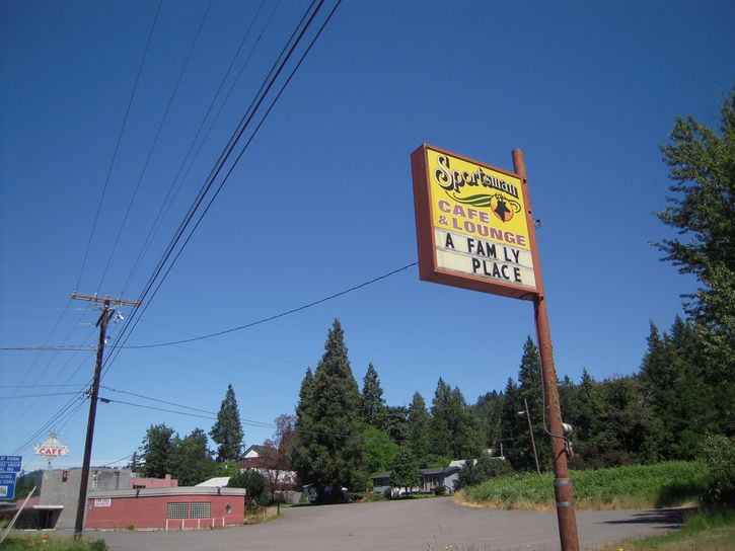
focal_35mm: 28
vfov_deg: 49.8
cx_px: 368
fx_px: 595
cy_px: 276
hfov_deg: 63.4
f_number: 5.4
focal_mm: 5
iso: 100
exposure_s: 1/400
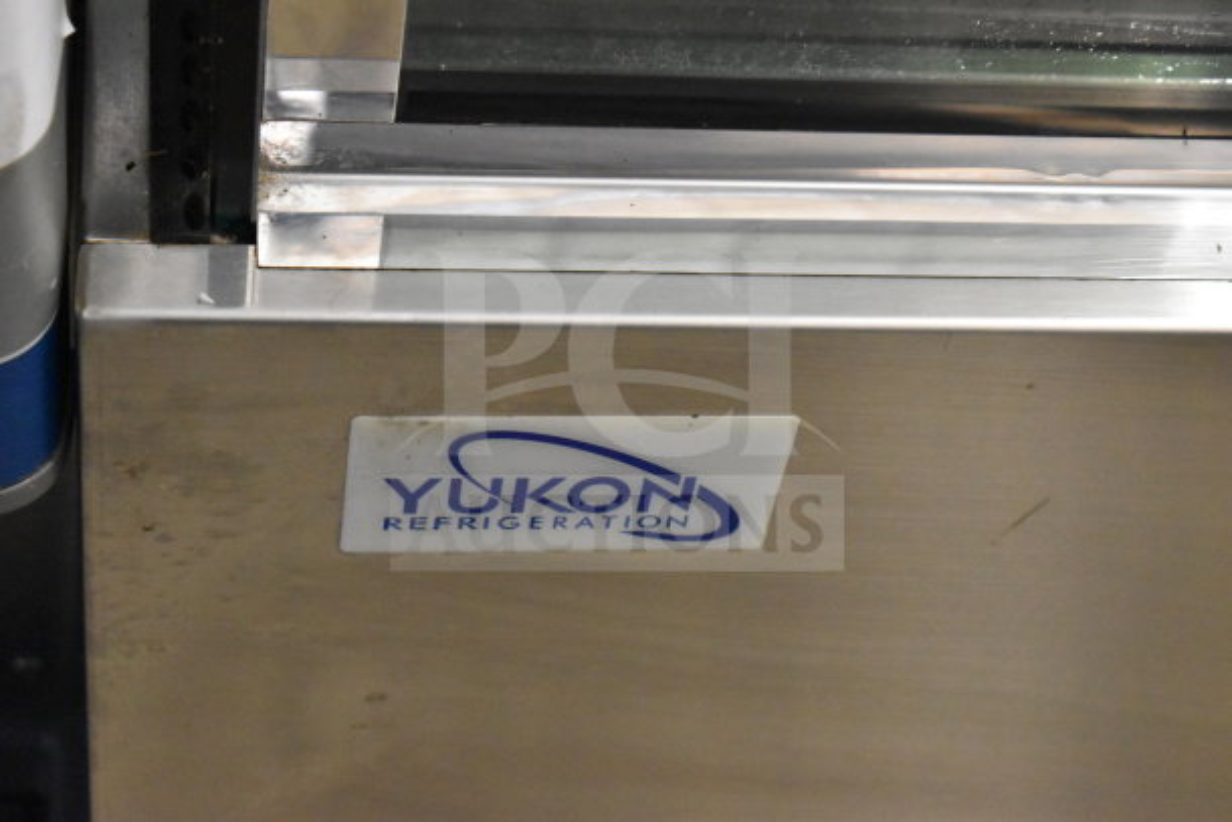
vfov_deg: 16.6
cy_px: 411
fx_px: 2824
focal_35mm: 82
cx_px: 616
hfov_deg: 24.6
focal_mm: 55
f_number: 5.6
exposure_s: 1/100
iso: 9000
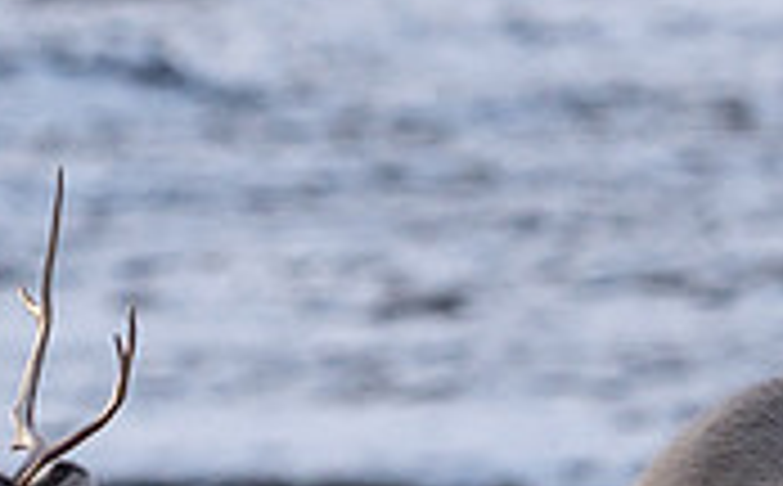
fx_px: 81657
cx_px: 809
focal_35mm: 3834
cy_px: 430
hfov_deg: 0.5
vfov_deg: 0.3
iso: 200
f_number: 5.6
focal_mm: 400
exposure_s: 1/500
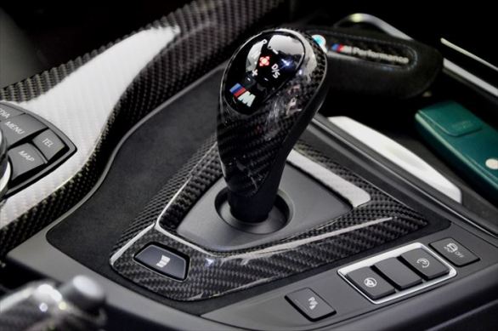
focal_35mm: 99
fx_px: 1368
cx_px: 249
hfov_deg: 20.6
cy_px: 166
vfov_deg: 13.8
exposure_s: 1/30
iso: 3200
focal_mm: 66
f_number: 5.6
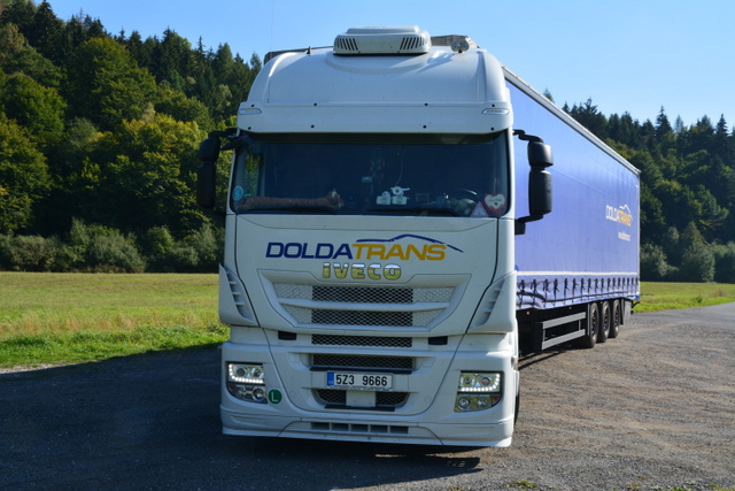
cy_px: 246
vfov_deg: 33.0
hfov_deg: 47.9
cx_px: 368
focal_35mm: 40
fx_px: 827
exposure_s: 1/125
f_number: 11
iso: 125
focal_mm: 27
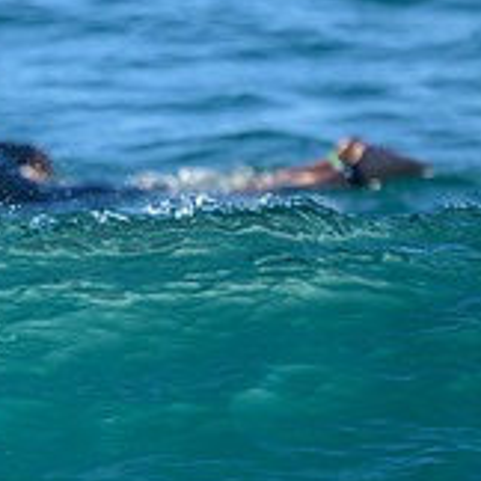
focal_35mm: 2766
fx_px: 43484
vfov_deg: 0.6
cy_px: 380
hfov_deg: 0.6
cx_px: -330
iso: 560
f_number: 6.3
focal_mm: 800
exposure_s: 1/2000
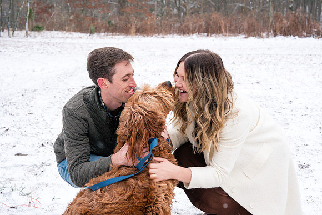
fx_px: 626
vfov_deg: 19.5
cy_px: 108
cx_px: 161
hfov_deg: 28.8
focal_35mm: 70
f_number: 8
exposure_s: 1/250
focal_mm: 70
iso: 1000
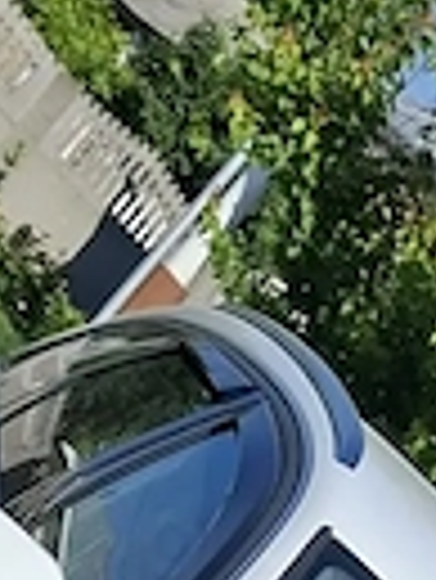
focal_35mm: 143
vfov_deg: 10.8
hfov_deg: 10.4
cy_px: 1560
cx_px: 265
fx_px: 2398
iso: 50
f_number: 1.8
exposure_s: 1/3448
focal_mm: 5.54
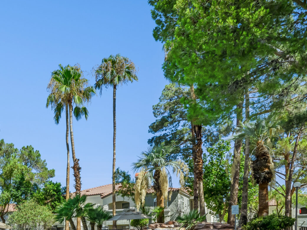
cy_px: 237
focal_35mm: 33
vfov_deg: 37.6
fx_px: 293
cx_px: 38
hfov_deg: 50.0
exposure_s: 1/200
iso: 100
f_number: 11
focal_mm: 14
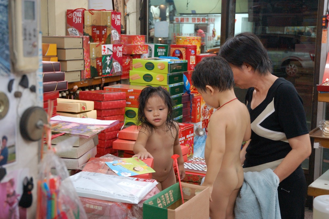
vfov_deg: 23.7
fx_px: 520
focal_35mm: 57
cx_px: 164
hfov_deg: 35.1
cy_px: 110
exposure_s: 1/60
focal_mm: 38
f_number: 4.2
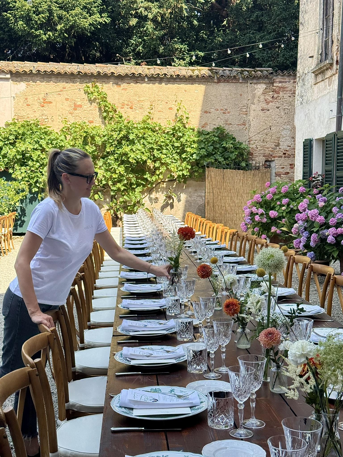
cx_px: 172
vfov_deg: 39.7
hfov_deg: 30.3
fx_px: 634
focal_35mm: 48
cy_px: 228
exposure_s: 1/1366
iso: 64
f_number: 1.78
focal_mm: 6.76
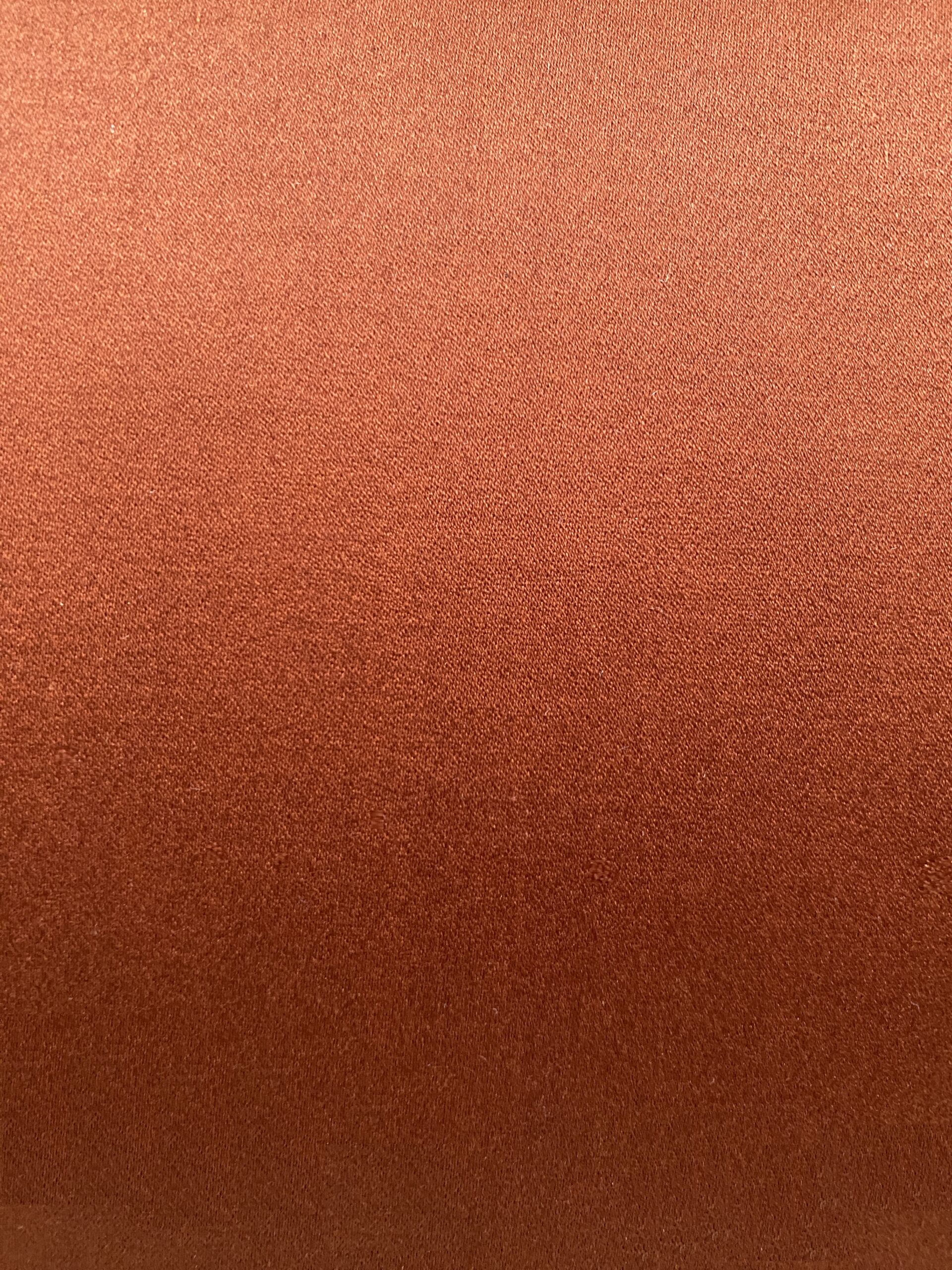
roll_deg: -1.2
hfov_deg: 53.1
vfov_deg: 67.3
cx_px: 476
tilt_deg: -37.1
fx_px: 953
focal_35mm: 26
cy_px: 635
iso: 500
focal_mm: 4.25
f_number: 1.8
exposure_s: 1/60
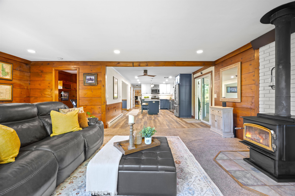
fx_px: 123
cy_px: 98
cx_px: 148
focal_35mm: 15
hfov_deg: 100.4
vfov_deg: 77.2
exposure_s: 5
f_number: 7.1
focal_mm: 15
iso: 250
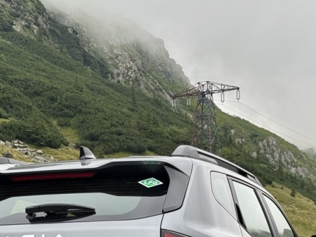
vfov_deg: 13.5
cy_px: 252
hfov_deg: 18.2
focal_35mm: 108
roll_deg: +0.2
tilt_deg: +2.7
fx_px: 986
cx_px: 179
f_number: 1.78
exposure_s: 1/129
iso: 50
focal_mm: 6.76
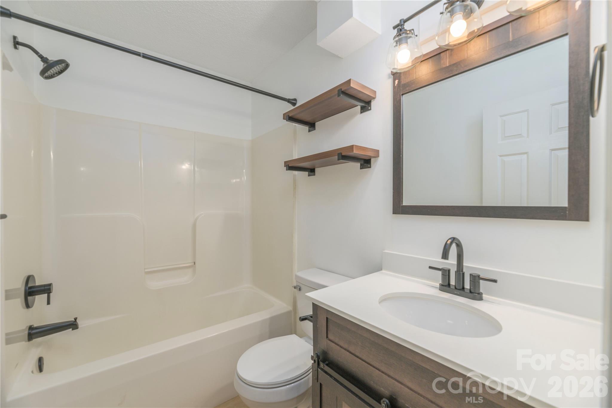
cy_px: 204
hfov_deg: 104.3
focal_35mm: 14
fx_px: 238
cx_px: 306
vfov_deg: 81.2
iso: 320
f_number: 8
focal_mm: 14
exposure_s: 1/125
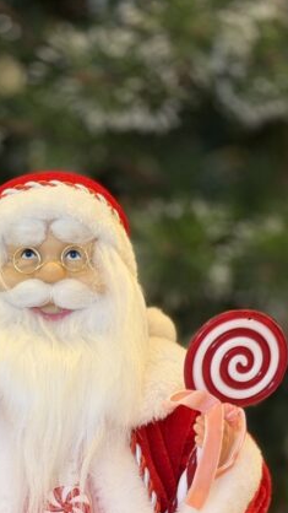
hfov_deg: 9.4
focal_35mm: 128
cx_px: 53
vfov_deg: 16.5
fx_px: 1738
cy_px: 498
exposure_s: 1/60
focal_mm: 6.76
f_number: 1.78
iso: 64
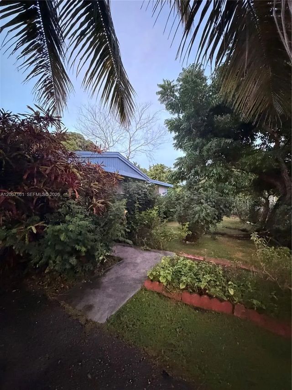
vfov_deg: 102.1
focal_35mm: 14
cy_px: 195
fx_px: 157
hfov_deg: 85.7
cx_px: 146
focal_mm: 2.22
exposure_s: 1/52
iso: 1250
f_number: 2.2
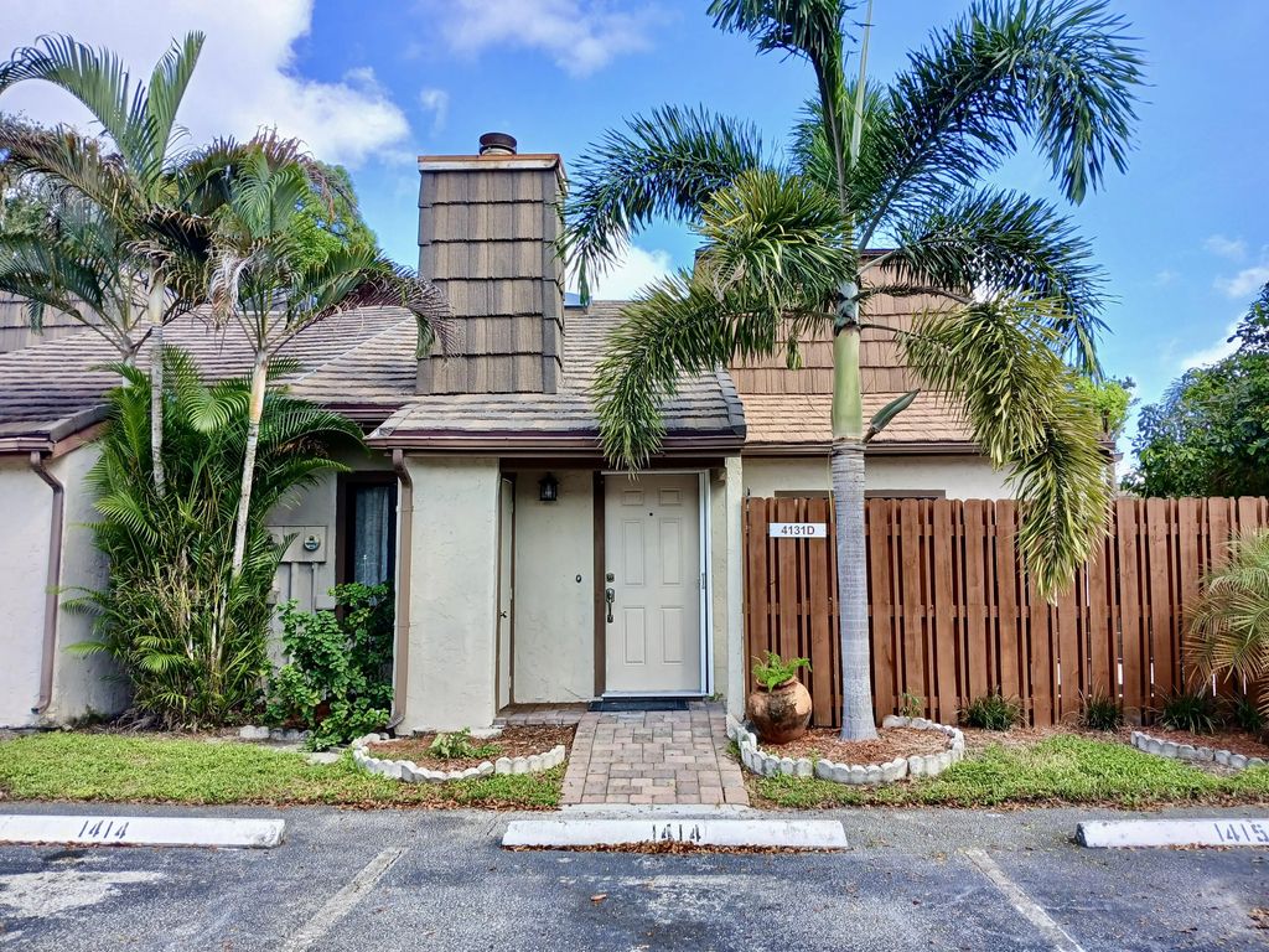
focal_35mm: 26
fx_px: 953
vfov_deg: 53.1
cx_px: 634
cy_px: 476
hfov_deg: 67.3
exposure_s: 1/160
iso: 20
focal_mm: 3.98
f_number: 1.8
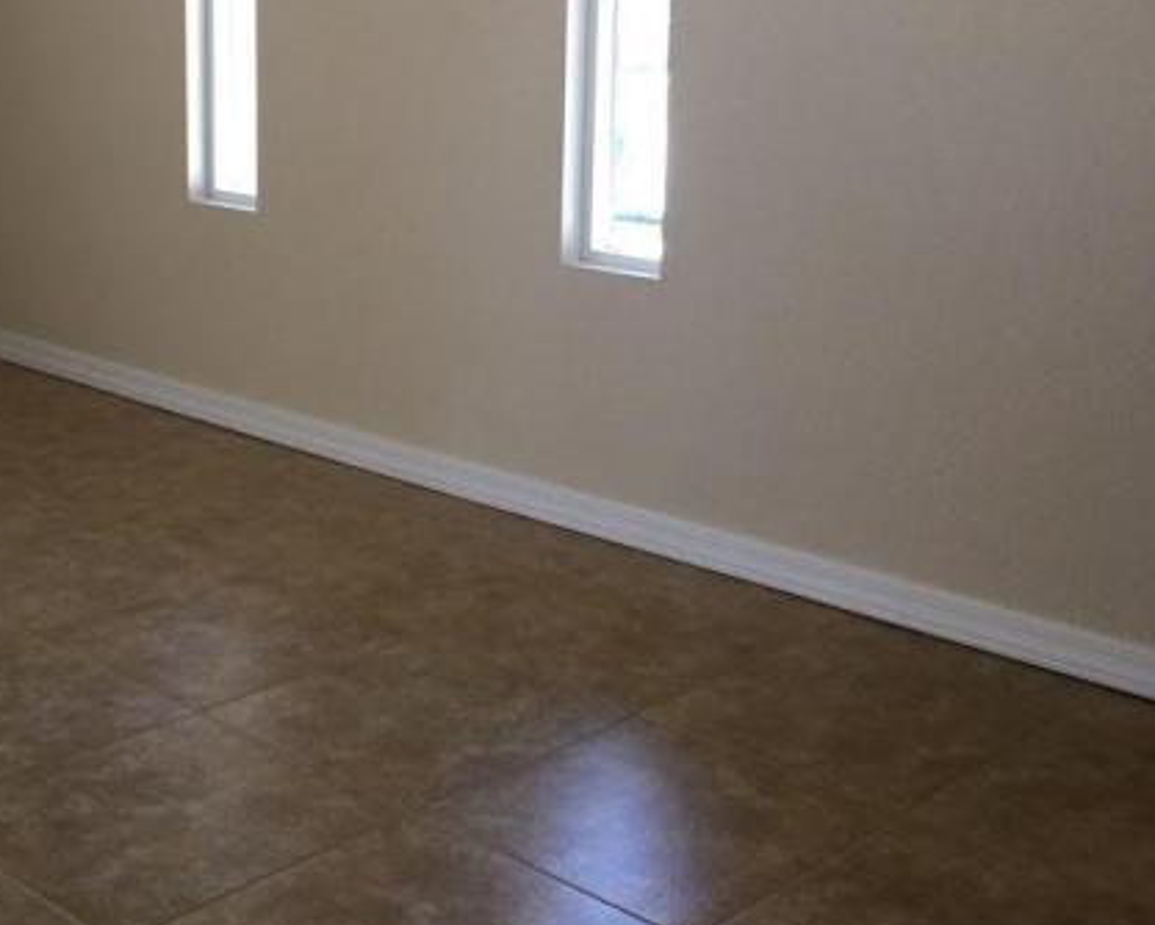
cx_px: 533
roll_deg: -1.4
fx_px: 1778
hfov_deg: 36.0
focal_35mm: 52
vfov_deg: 28.9
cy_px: 298
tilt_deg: -7.4
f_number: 2.2
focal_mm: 4.15
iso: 50
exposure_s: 1/30
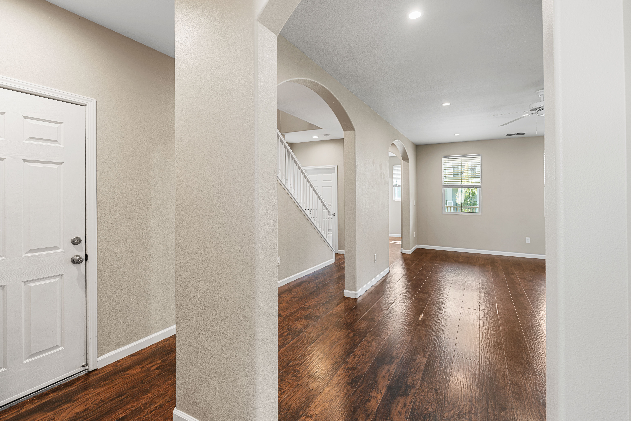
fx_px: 280
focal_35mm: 16
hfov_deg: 96.7
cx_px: 316
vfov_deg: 73.7
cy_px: 210
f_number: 4
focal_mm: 16
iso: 320
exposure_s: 1/13
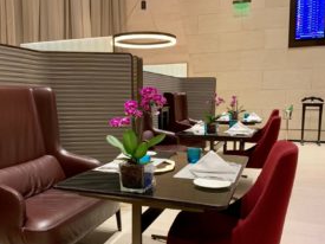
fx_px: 319
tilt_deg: -5.4
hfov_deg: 53.9
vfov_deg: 41.7
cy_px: 137
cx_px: 147
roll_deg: -0.2
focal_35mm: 34
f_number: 1.8
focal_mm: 4.25
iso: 250
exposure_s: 1/50
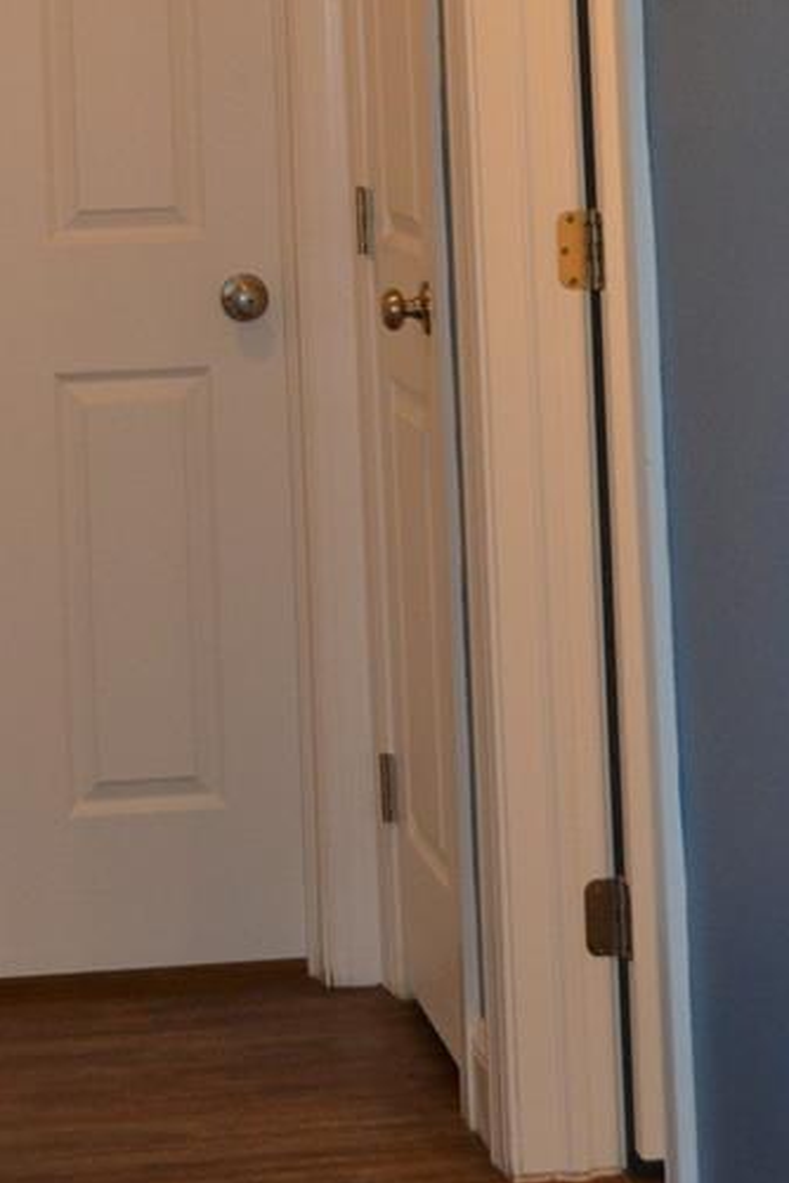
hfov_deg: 13.1
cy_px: -153
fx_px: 3425
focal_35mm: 104
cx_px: 148
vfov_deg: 18.8
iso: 800
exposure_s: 1/60
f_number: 4.5
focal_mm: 29
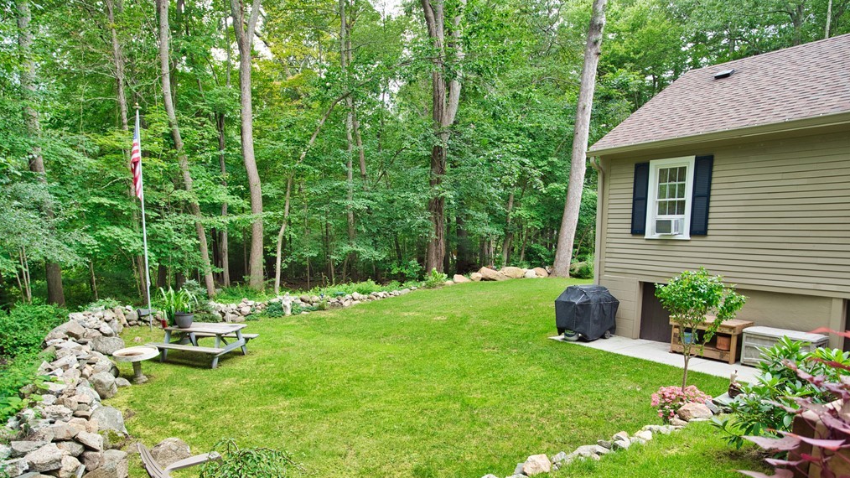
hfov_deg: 81.2
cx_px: 423
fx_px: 496
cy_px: 317
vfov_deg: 50.6
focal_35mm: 22
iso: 200
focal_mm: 10
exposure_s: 1/200
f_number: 2.5
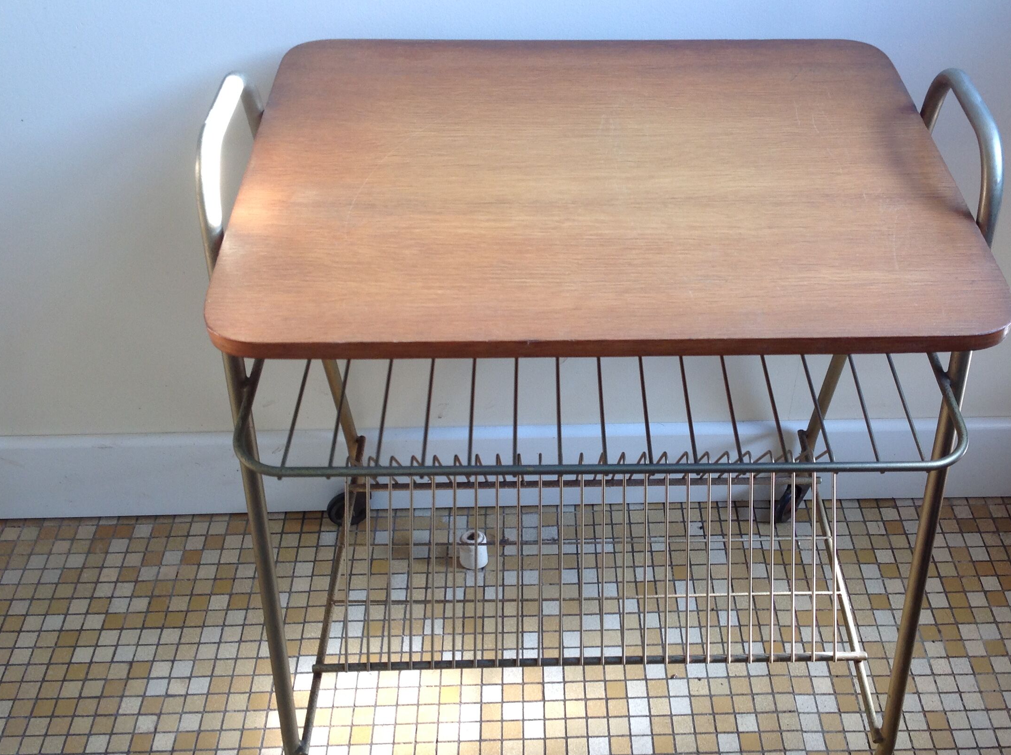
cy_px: 421
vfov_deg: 34.2
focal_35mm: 42
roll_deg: -0.8
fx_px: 1225
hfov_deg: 44.7
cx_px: 574
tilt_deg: -43.0
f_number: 2.4
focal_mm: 4.28
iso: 50
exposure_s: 1/24
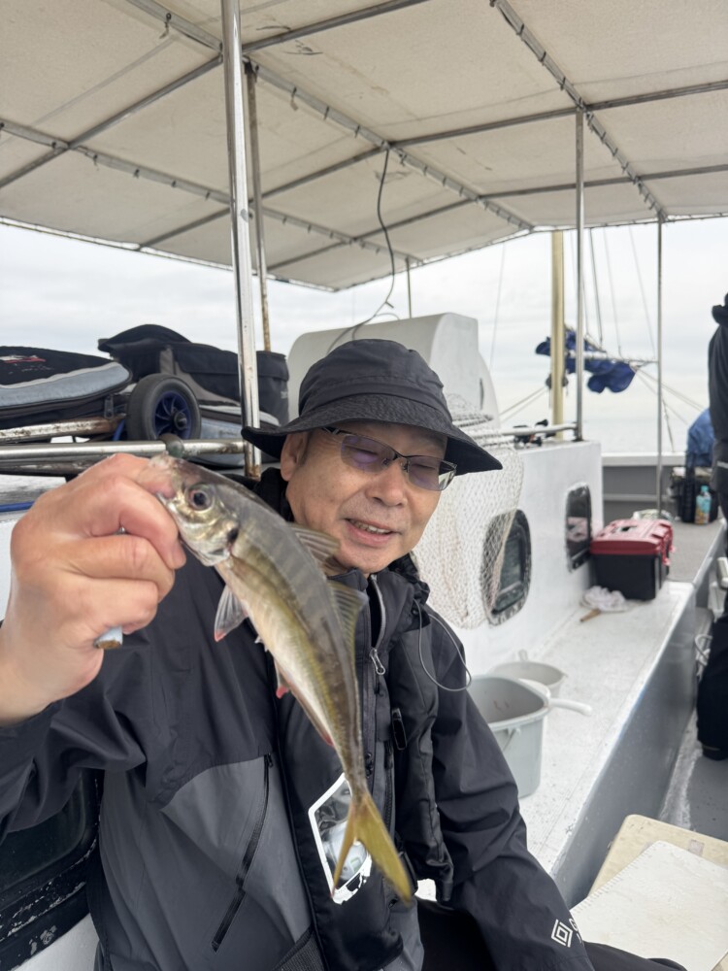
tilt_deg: -4.9
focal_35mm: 24
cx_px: 364
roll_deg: +0.9
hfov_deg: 56.8
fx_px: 673
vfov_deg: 71.6
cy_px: 486
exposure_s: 1/191
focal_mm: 6.76
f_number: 1.78
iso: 64
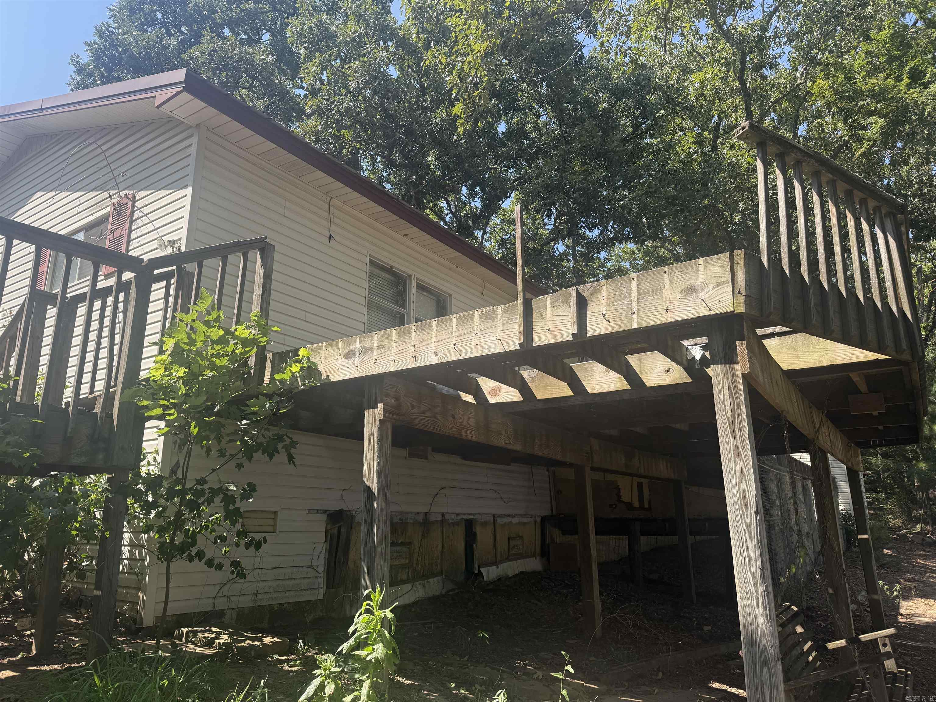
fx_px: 649
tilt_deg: +15.4
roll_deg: +0.1
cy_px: 351
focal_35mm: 24
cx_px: 468
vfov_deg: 56.8
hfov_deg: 71.6
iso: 80
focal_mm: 6.76
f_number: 1.78
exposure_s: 1/1174
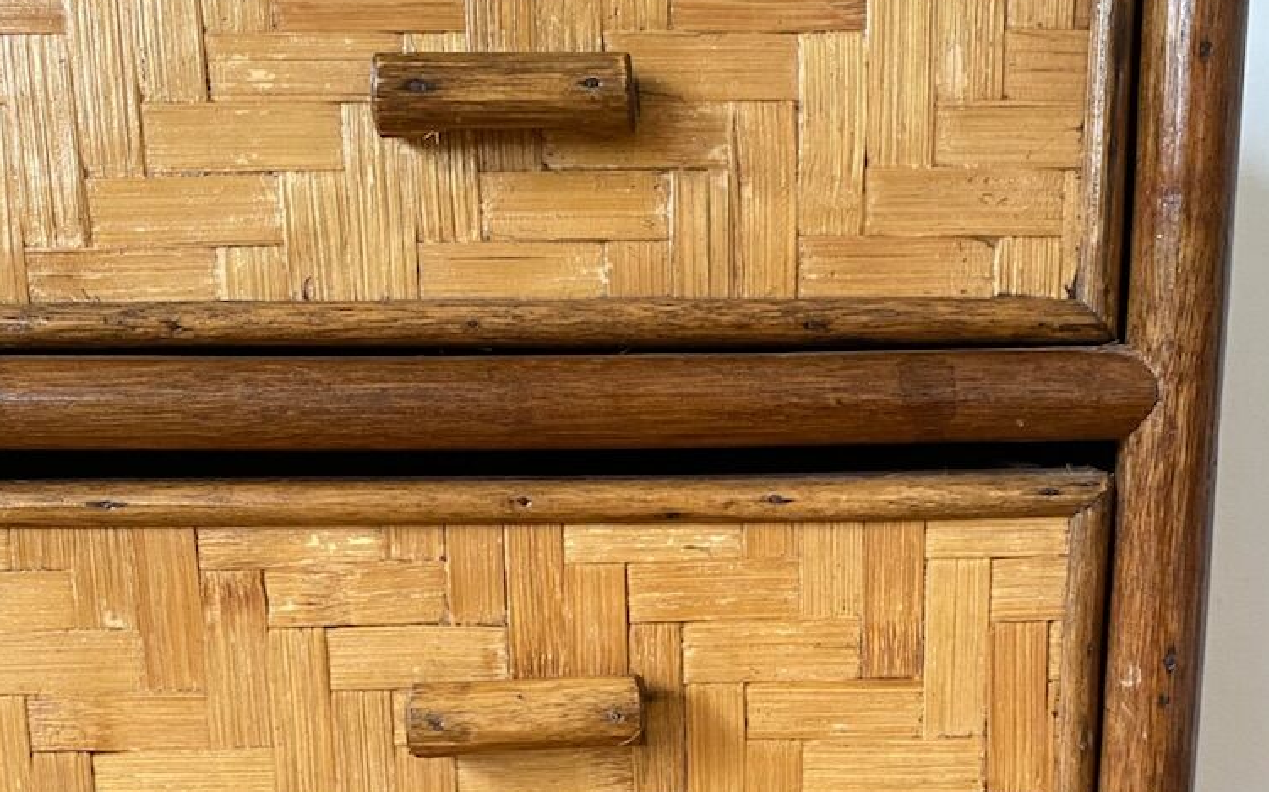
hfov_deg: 42.6
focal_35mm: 47
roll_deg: +1.7
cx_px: 694
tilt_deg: -11.6
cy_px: 758
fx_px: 1625
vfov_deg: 26.2
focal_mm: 4.25
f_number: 1.8
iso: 320
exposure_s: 1/60
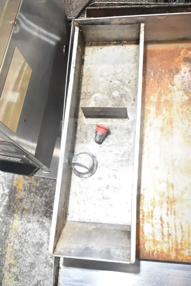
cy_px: 143
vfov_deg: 51.3
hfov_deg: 35.5
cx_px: 96
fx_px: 298
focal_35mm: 38
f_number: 4.5
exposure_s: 1/80
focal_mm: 25
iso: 1600
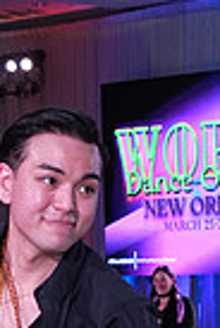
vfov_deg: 9.4
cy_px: 622
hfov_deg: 6.6
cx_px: 298
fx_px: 1888
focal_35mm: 207
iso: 3200
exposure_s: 1/250
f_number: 9
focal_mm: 49
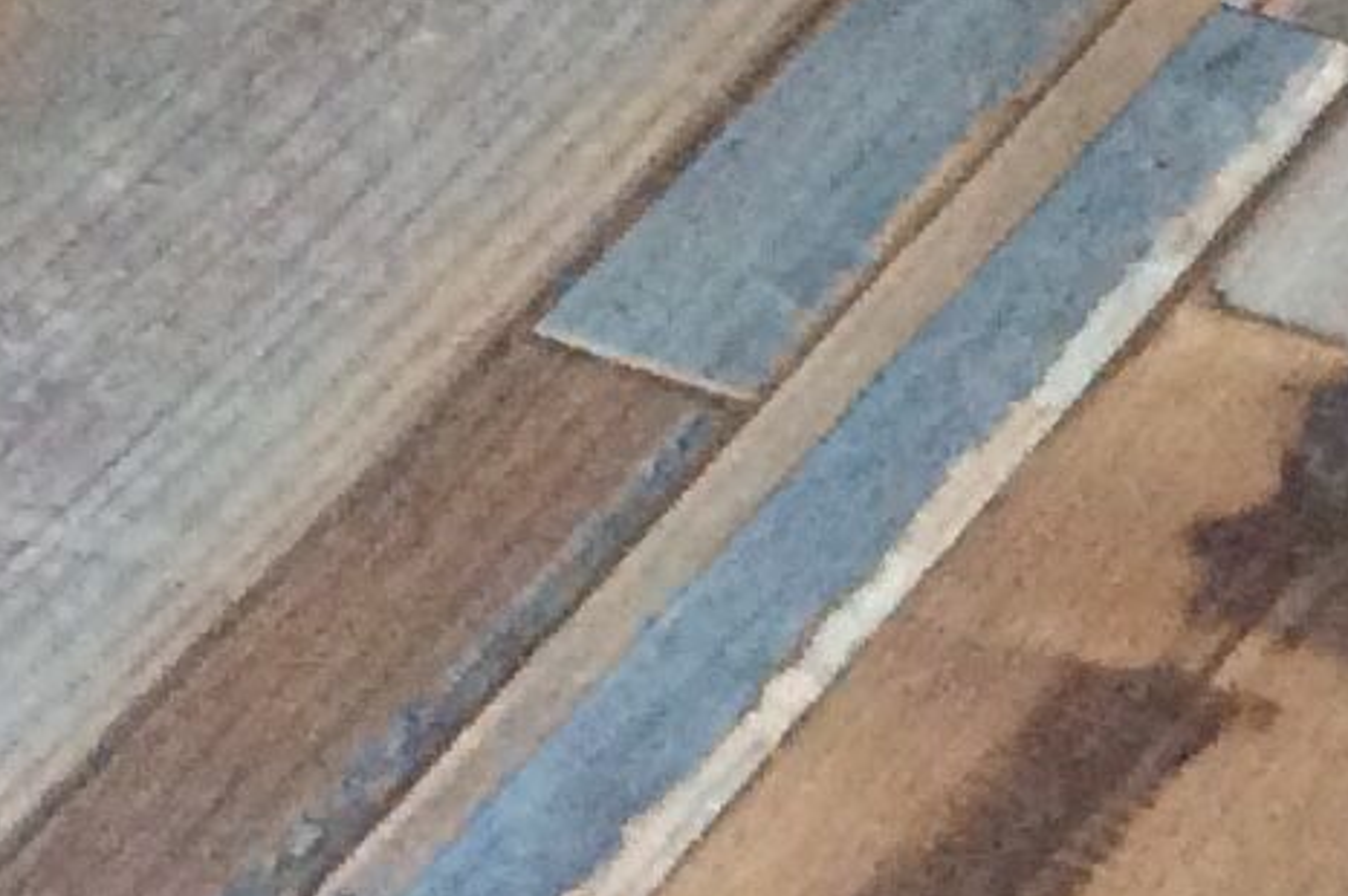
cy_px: 980
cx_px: 2146
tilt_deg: -45.2
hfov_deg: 10.6
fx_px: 6922
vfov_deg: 7.4
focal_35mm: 185
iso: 250
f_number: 2.4
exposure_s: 1/25
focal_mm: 3.3
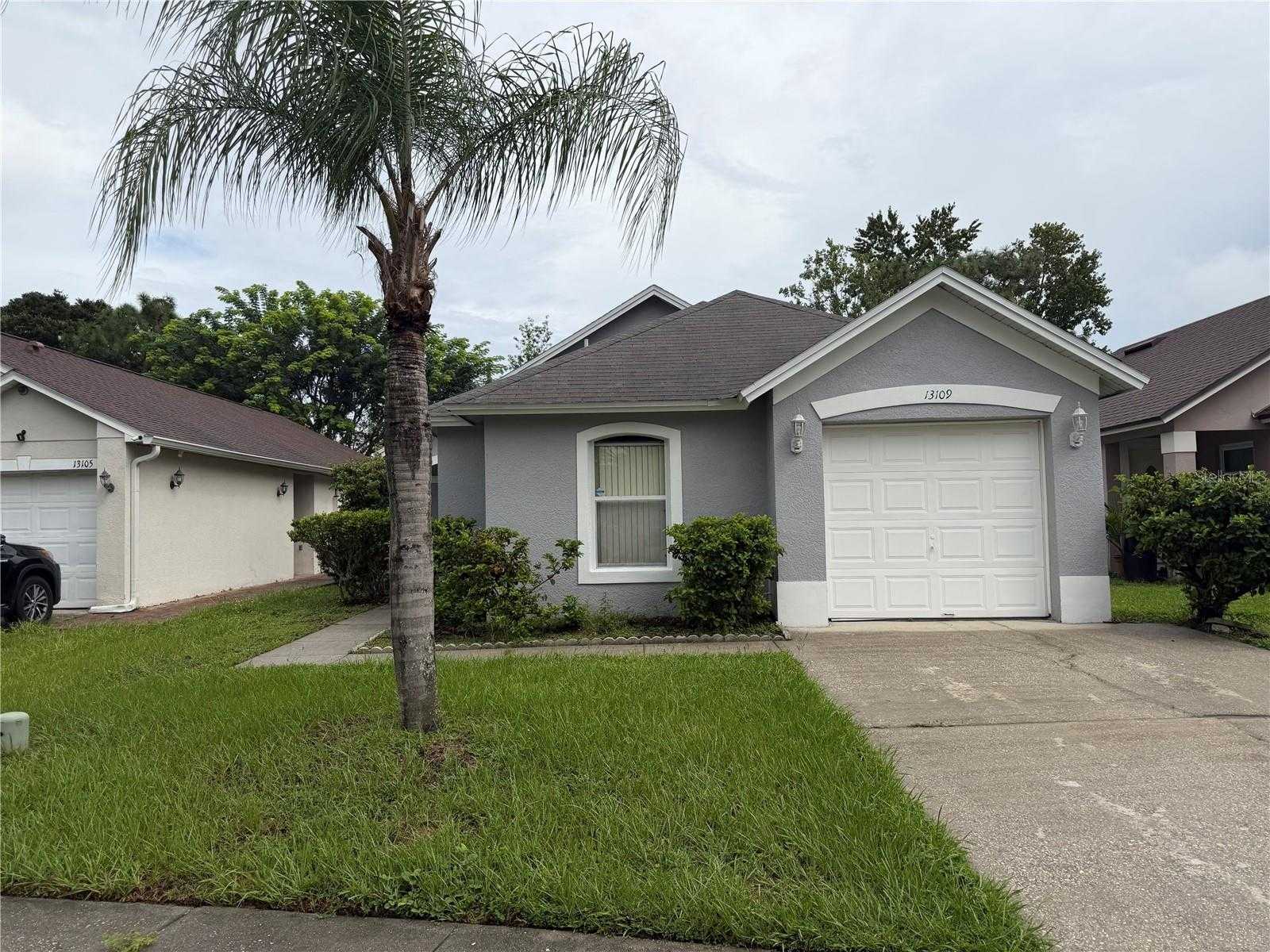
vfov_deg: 56.8
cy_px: 476
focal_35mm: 24
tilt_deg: +1.8
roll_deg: +1.5
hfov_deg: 71.6
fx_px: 881
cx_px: 635
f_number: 1.78
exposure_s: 1/5319
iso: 80
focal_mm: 6.76
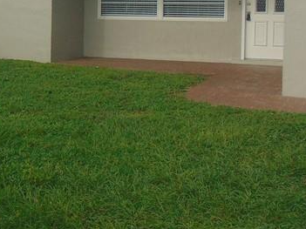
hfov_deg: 25.4
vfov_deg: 19.9
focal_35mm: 73
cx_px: 2
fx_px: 645
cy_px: 36
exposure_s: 1/1000
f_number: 3
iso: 80
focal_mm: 4.5
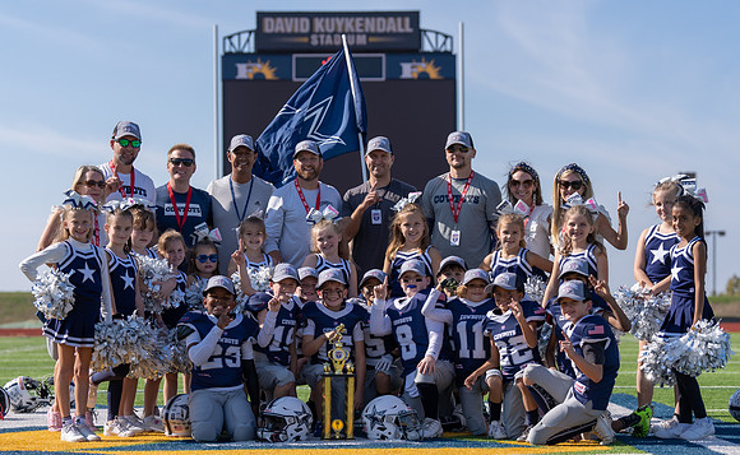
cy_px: 273
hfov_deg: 19.7
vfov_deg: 12.2
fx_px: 2134
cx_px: 359
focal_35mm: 106
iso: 100
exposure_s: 1/1600
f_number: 3.5
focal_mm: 91
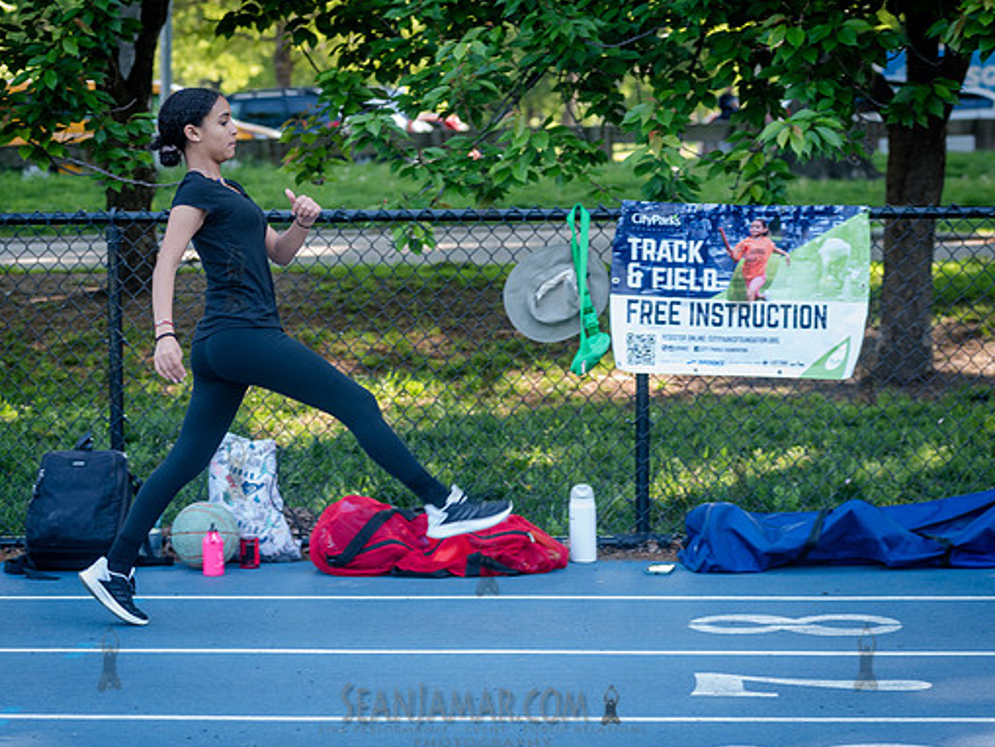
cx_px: 498
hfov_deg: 18.0
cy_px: 389
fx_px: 3134
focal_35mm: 109
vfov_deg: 13.6
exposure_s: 1/200
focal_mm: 92
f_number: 4
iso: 400
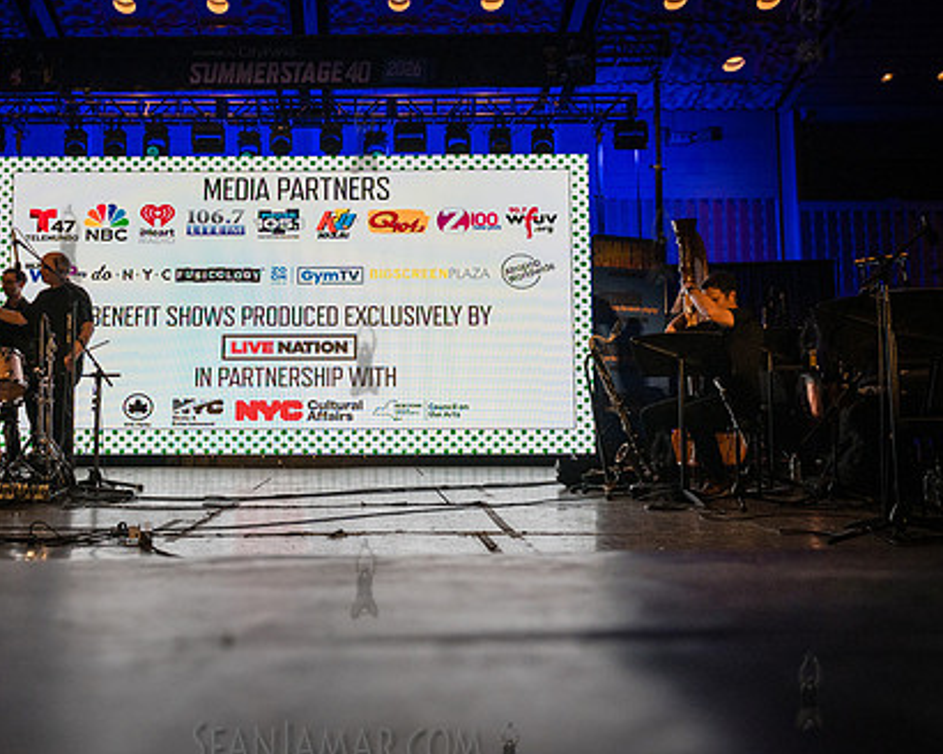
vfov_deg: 45.8
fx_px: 893
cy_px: 355
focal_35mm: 32
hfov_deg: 55.1
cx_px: 363
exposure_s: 1/3200
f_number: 4.5
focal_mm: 24
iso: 1600
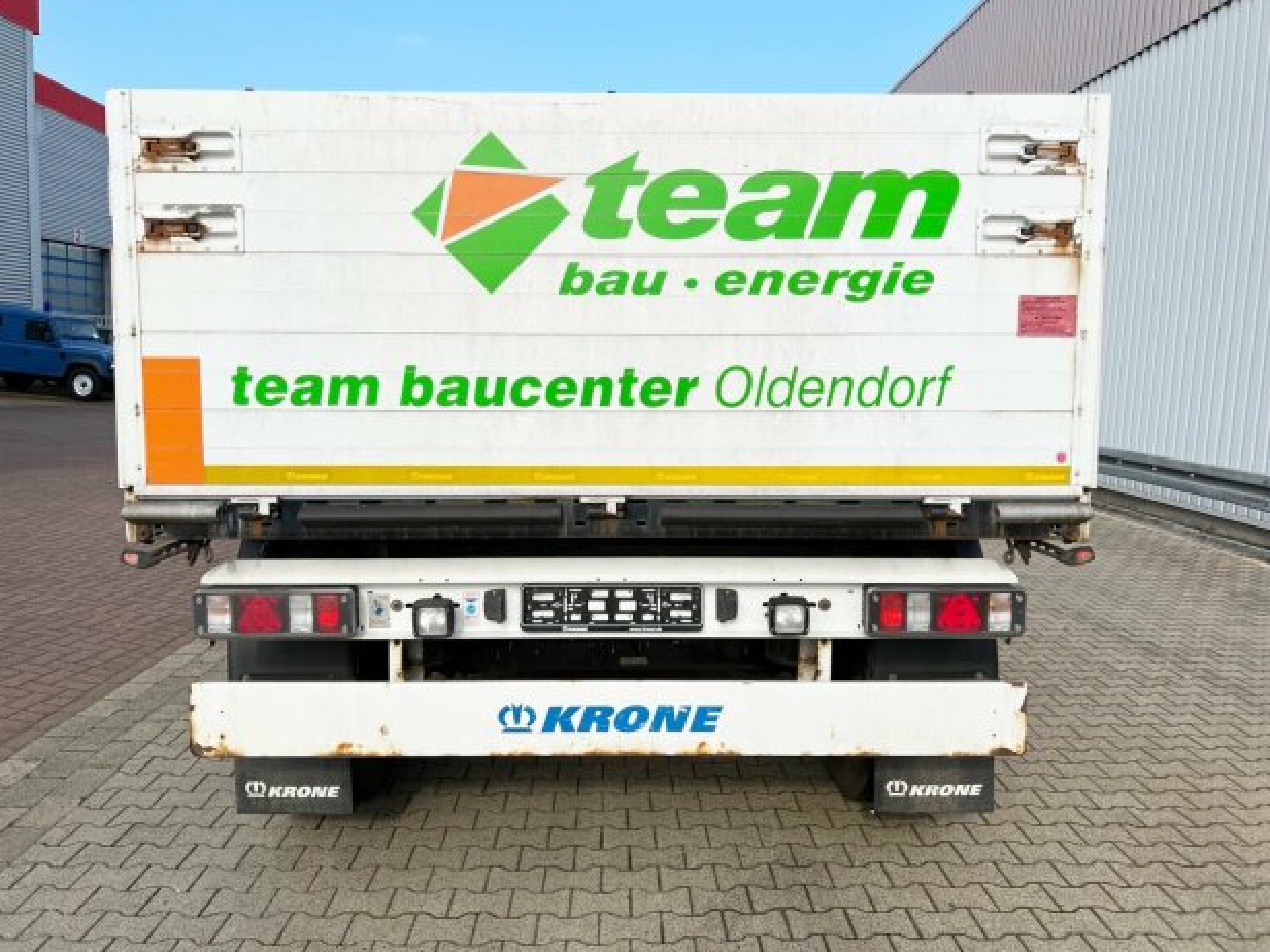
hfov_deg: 65.3
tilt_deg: -5.2
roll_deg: -2.9
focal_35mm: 27
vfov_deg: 51.4
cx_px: 616
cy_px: 476
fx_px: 991
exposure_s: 1/3704
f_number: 1.5
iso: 50
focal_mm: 5.7
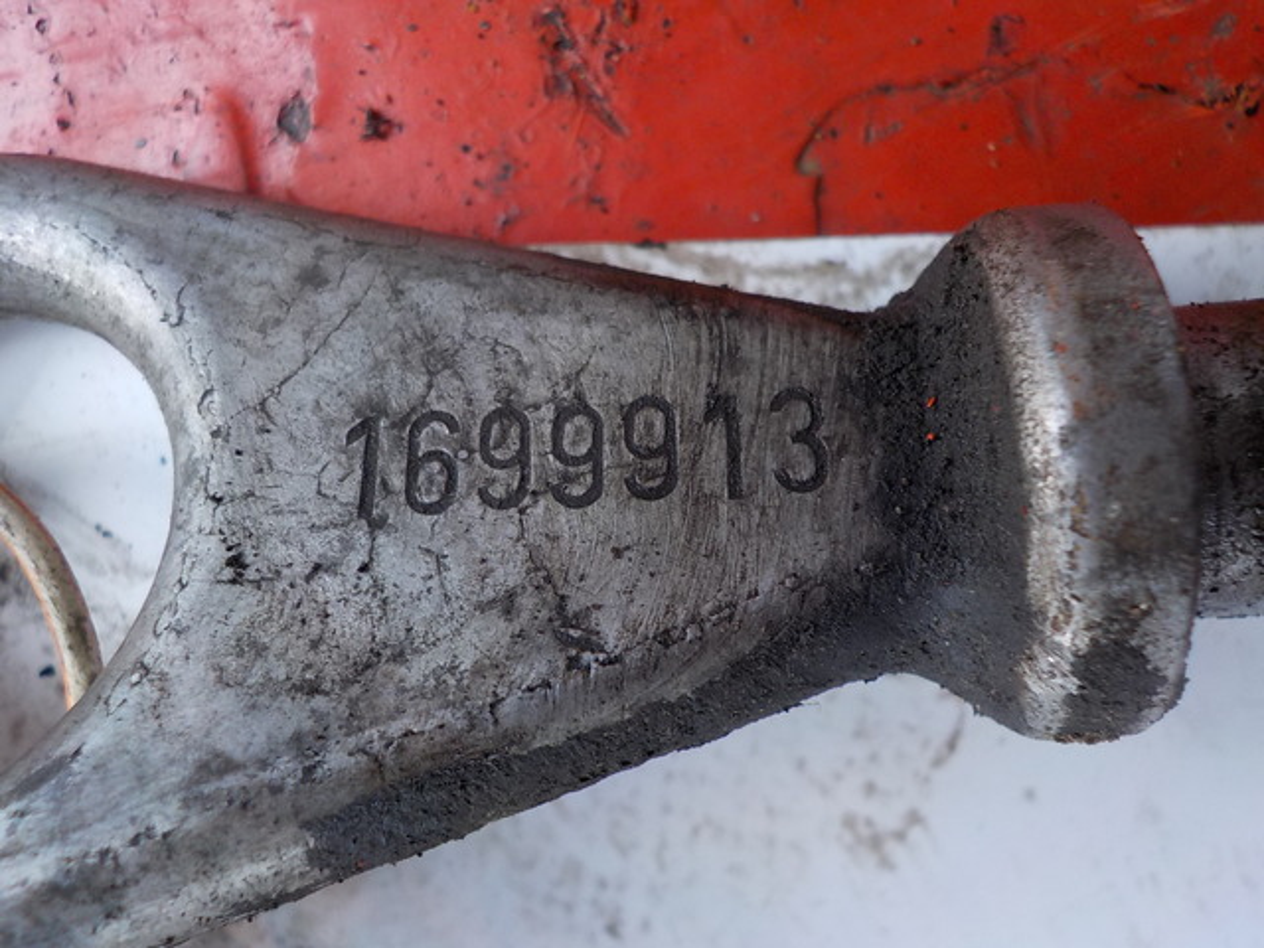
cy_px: 474
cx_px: 632
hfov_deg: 60.0
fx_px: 1095
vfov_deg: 46.8
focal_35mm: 30
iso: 125
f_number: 3.3
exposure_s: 1/50
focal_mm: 4.1
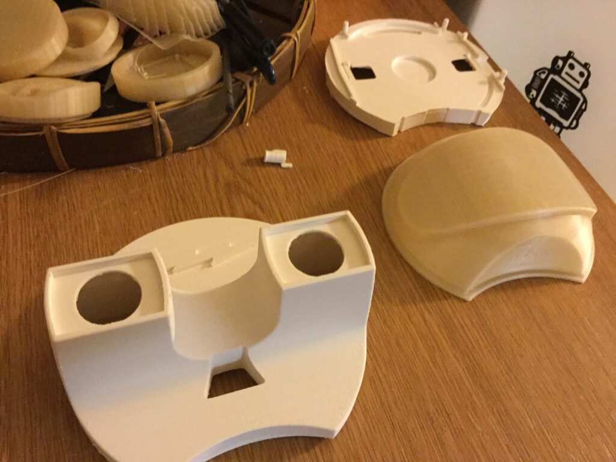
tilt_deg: -51.6
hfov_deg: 58.4
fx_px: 552
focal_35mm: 31
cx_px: 308
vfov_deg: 45.4
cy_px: 231
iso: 400
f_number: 2.4
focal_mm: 3.3
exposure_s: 1/15
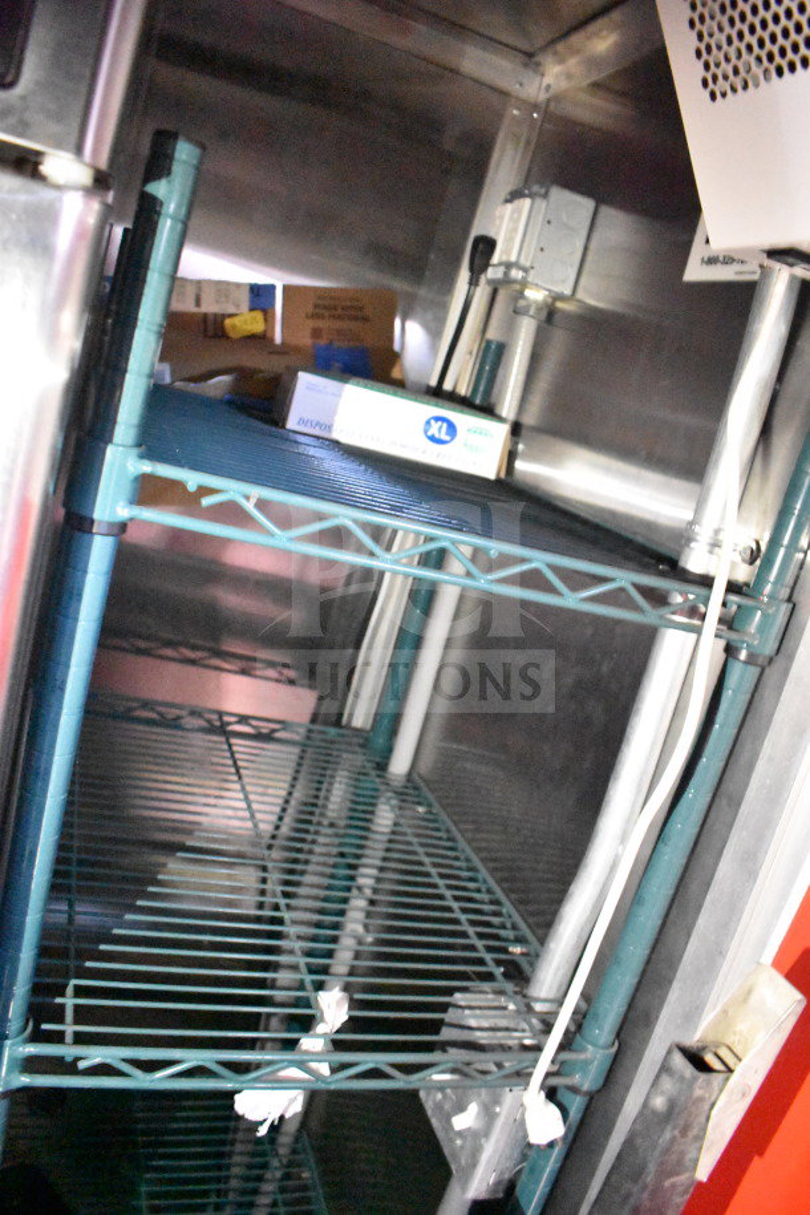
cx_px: 405
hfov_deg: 47.9
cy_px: 608
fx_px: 911
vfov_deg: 67.4
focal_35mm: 27
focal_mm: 18
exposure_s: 1/30
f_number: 3.5
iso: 20000
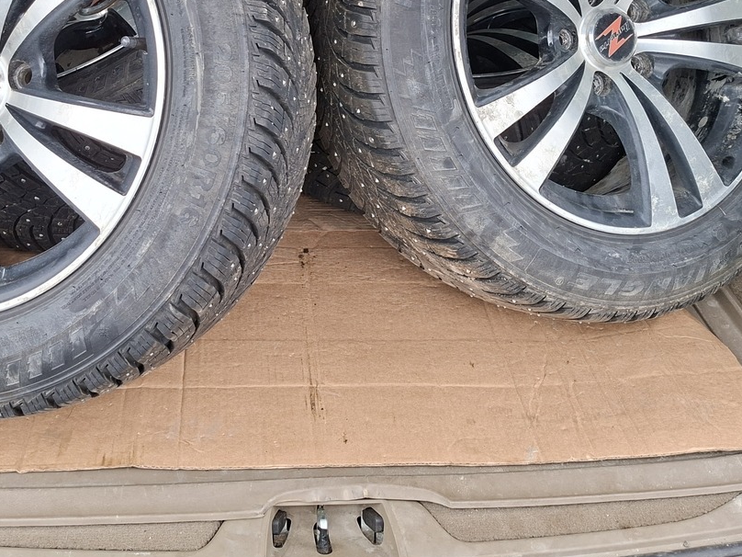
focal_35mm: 41
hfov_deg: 45.3
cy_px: 96
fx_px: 879
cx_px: 274
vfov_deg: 33.9
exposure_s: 1/138
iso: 50
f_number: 1.8
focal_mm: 5.54
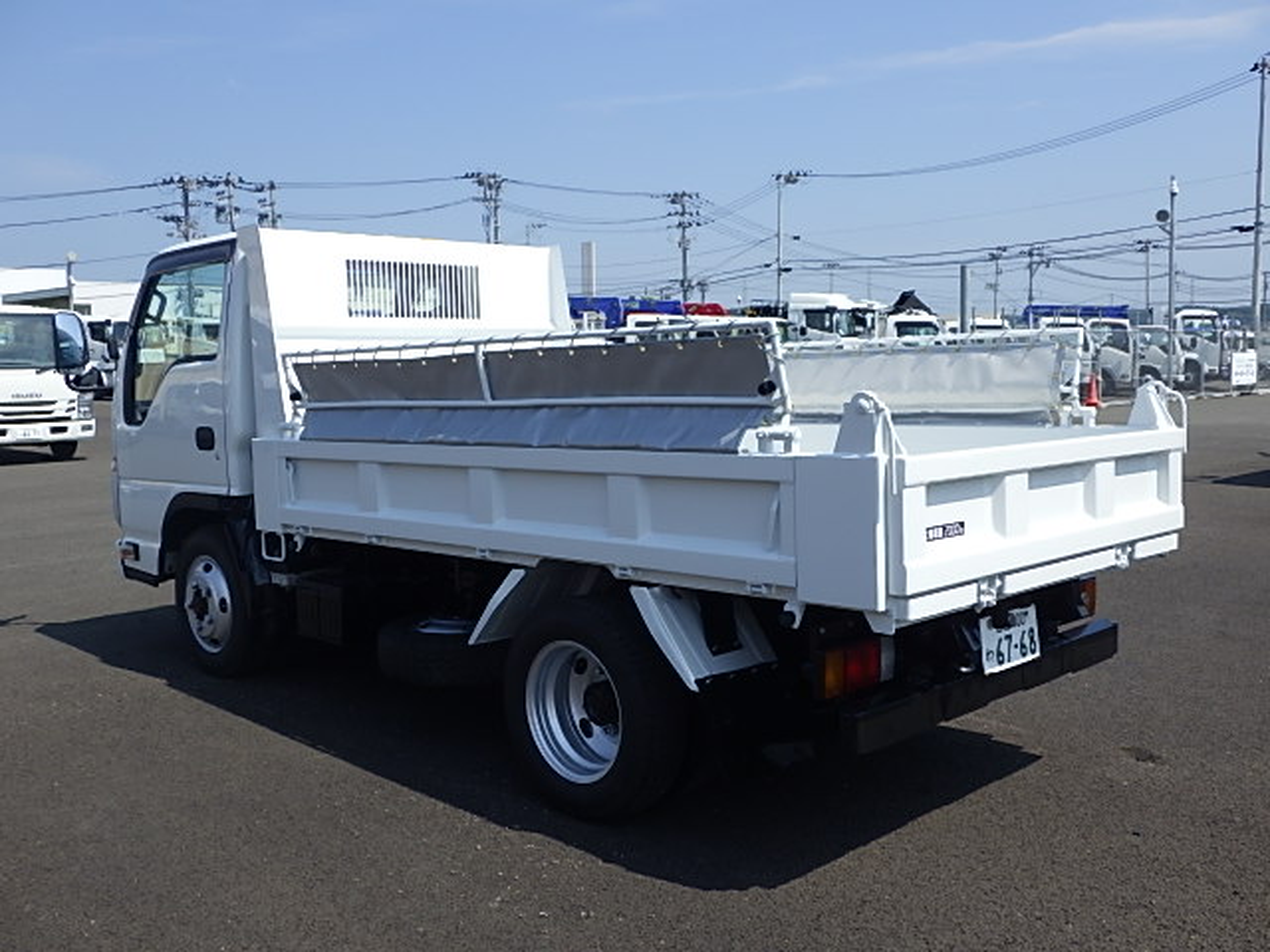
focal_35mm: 34
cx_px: 635
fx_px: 1247
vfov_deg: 41.8
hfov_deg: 54.0
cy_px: 476
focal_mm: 6.1
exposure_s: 1/800
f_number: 4.6
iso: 125
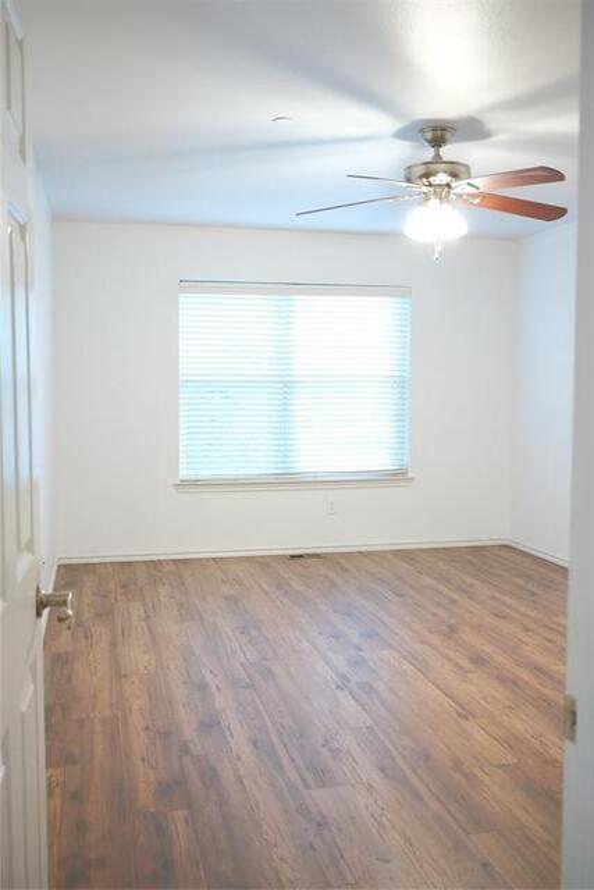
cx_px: 297
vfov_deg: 54.4
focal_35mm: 35
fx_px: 866
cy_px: 445
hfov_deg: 37.9
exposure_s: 1/125
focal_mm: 23
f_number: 2.8
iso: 3200
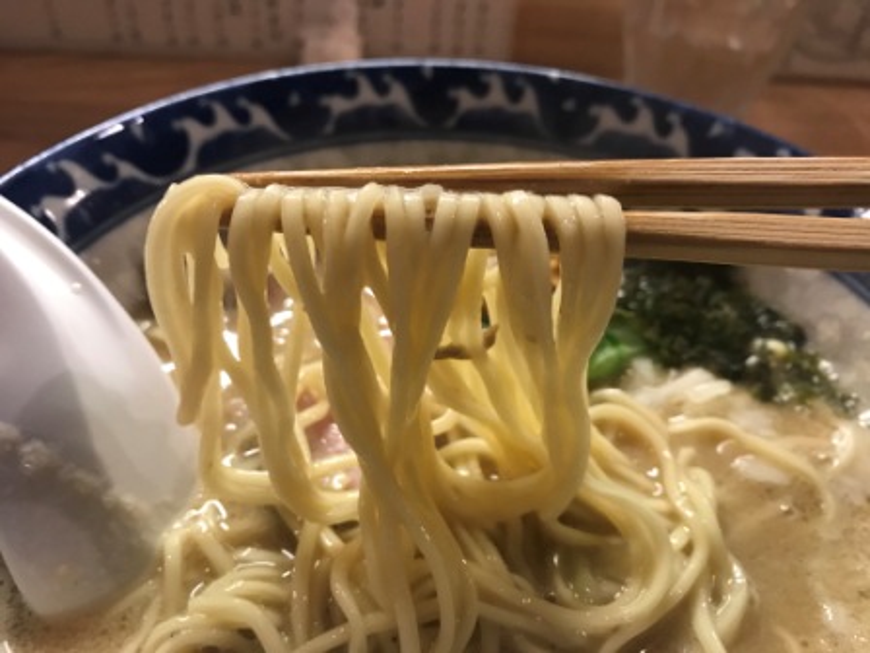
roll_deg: -3.8
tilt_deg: -41.8
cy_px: 326
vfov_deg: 49.7
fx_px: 704
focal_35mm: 28
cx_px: 435
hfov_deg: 63.4
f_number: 1.8
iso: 64
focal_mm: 3.99
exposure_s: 1/15
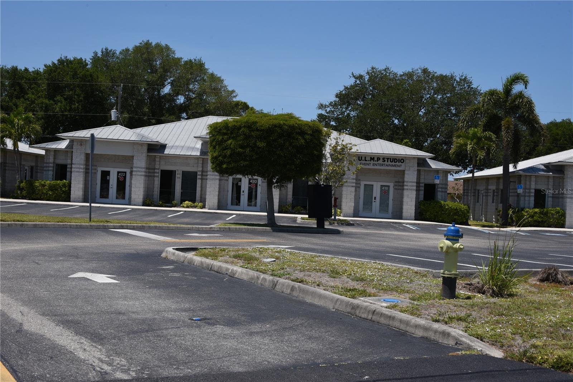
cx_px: 286
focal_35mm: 48
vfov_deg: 28.1
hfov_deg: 41.1
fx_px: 764
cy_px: 191
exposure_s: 1/640
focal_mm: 48
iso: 500
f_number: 13
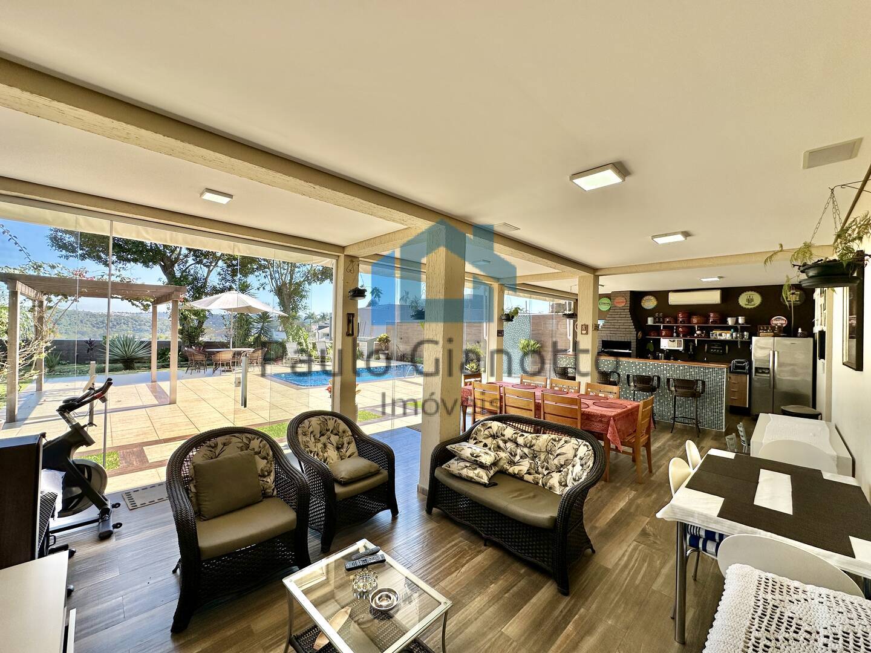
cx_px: 436
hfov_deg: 102.1
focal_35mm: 14
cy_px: 326
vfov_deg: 85.7
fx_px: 352
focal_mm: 2.22
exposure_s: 1/443
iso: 40
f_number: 2.2
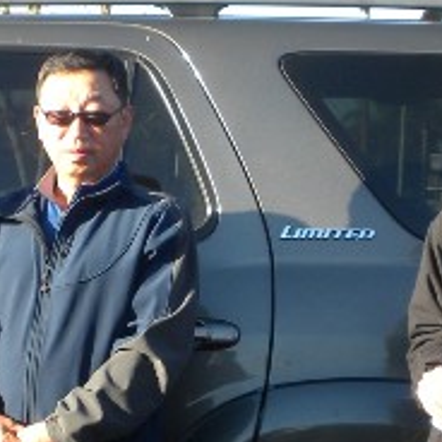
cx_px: 123
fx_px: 2008
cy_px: 304
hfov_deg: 12.5
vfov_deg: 12.5
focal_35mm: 139
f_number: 3.5
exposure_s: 1/175
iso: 64
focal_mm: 6.6
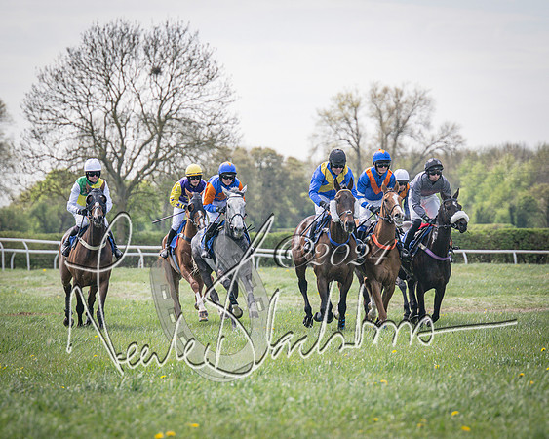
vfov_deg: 5.5
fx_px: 4597
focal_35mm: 283
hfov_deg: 6.8
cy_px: 253
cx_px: 289
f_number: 4
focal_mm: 155
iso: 200
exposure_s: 1/2500
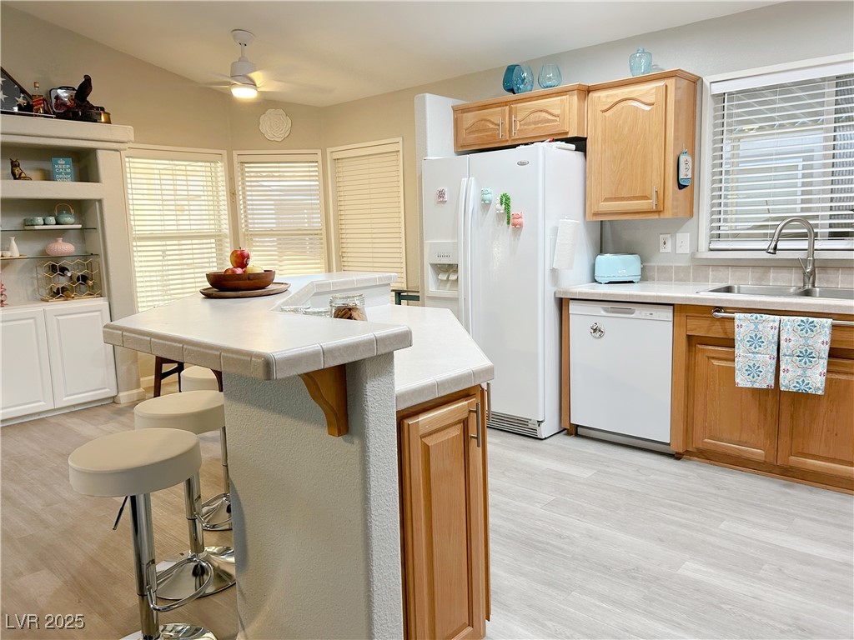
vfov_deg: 53.1
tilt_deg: -8.1
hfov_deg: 67.3
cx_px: 427
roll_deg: +2.3
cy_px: 320
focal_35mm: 26
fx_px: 641
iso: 100
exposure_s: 1/60
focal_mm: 5.7
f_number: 1.5
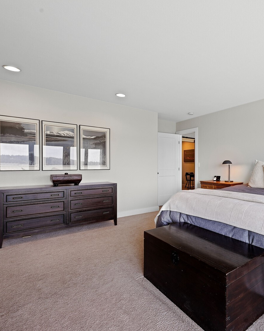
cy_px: 166
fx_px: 195
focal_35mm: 20
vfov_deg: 80.4
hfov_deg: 63.8
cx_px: 201
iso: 400
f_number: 9
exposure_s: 1/15
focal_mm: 14
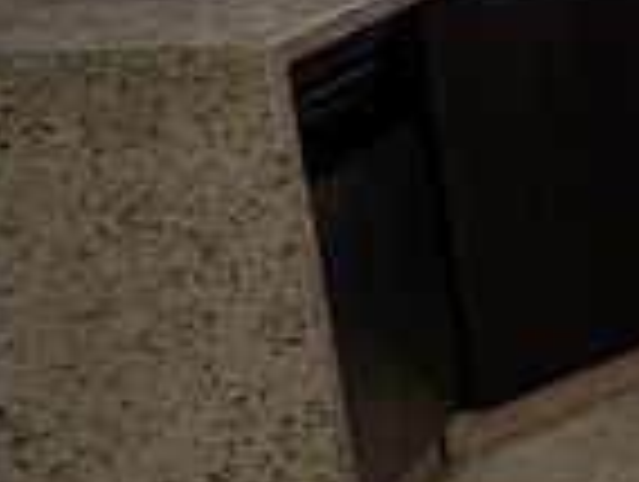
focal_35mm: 73
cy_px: 23
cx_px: 1310
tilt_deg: -13.7
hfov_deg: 17.7
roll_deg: -0.3
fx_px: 1350
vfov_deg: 19.7
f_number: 1.8
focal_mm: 1.57
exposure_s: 1/99
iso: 64
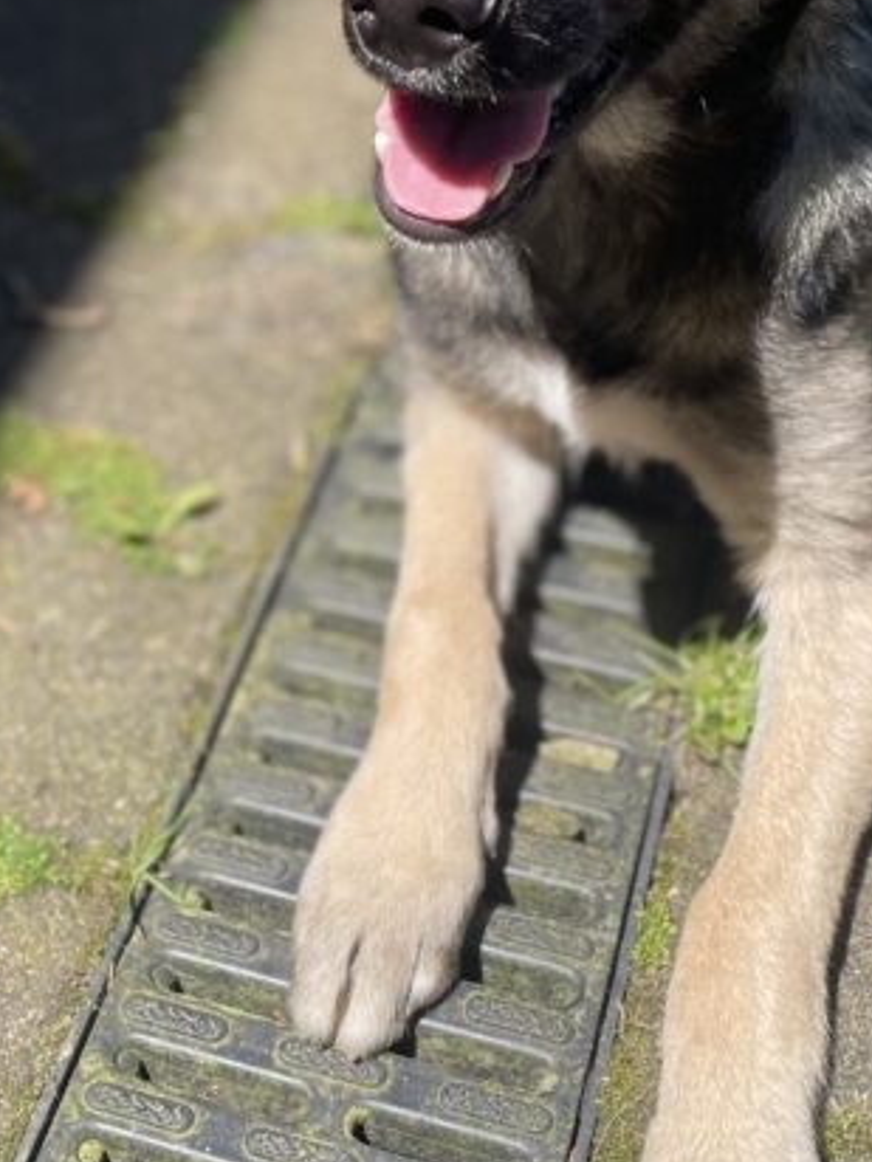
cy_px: 233
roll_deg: +1.6
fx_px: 2318
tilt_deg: -36.6
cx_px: 268
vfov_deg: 27.6
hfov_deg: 21.2
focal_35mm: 69
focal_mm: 4.2
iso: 50
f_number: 1.6
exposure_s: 1/1689
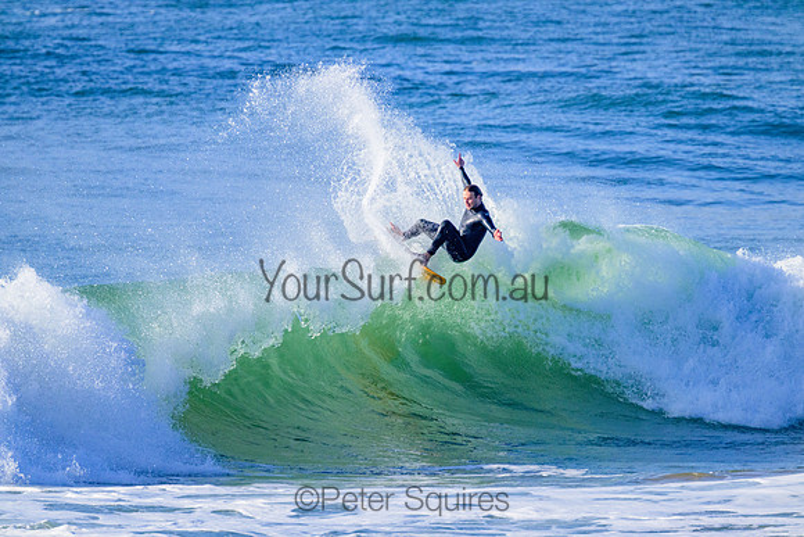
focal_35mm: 800
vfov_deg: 1.7
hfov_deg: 2.6
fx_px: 17870
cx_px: 402
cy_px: 268
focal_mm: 800
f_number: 11
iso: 1800
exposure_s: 1/2000
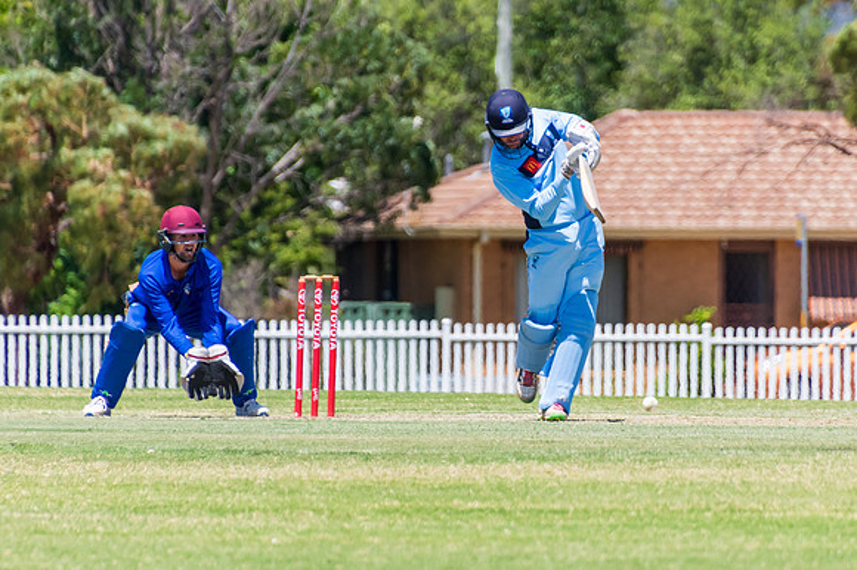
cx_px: 515
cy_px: 251
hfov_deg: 2.7
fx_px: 18213
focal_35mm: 766
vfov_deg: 1.8
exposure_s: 1/2000
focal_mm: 400
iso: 400
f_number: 6.3
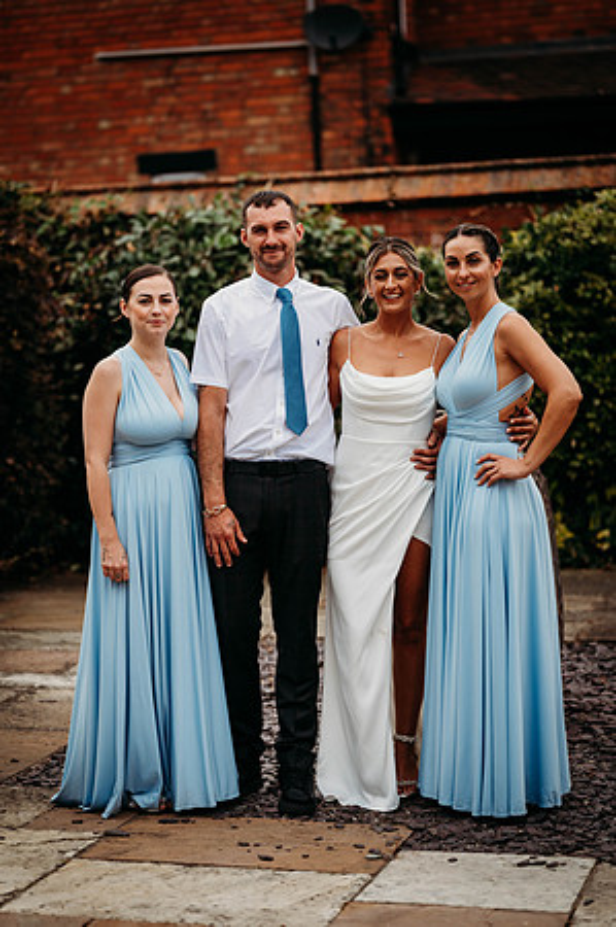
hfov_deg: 16.0
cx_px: 308
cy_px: 464
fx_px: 2187
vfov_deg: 23.9
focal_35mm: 85
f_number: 2.2
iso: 100
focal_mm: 85
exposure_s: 1/1250
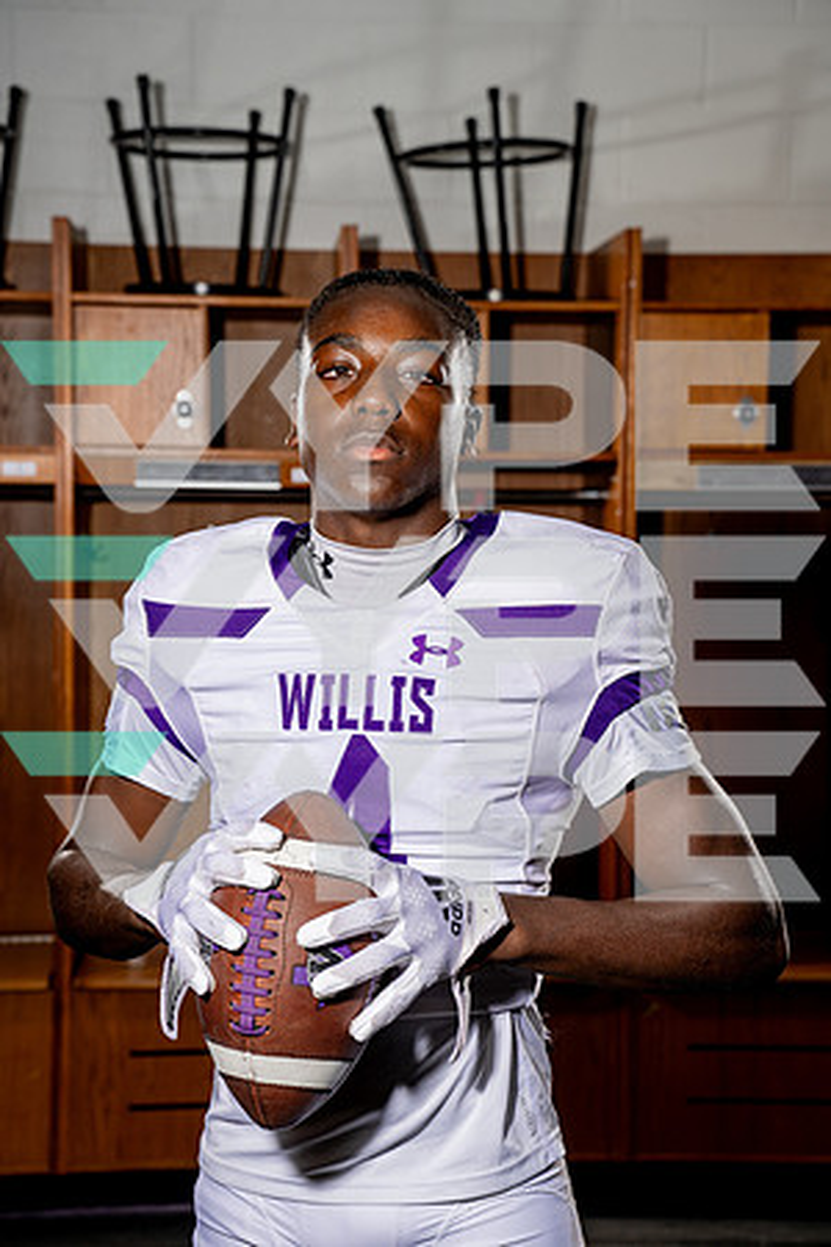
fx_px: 2424
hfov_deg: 19.5
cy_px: 624
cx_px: 416
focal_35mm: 70
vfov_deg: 28.8
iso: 100
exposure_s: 1/250
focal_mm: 70
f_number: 5.6
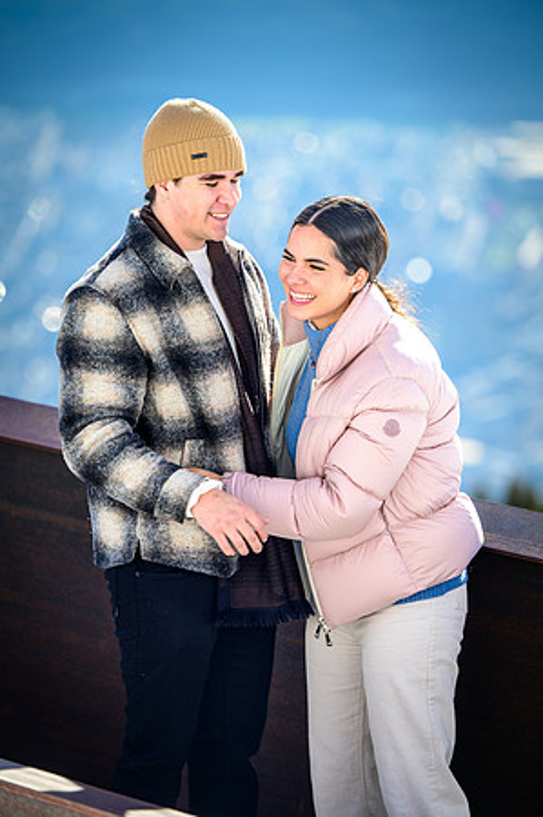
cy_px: 408
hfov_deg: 9.1
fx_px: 3401
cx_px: 272
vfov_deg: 13.7
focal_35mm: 150
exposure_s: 1/800
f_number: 3.2
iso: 100
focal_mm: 150
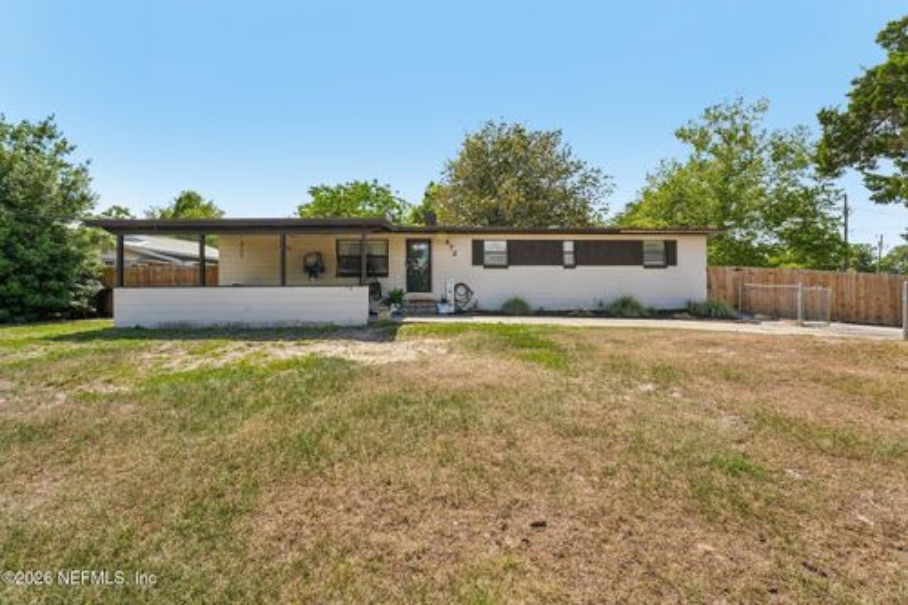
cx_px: 454
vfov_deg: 81.2
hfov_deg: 104.3
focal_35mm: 14
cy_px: 302
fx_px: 353
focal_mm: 14
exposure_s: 1/50
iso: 100
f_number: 11
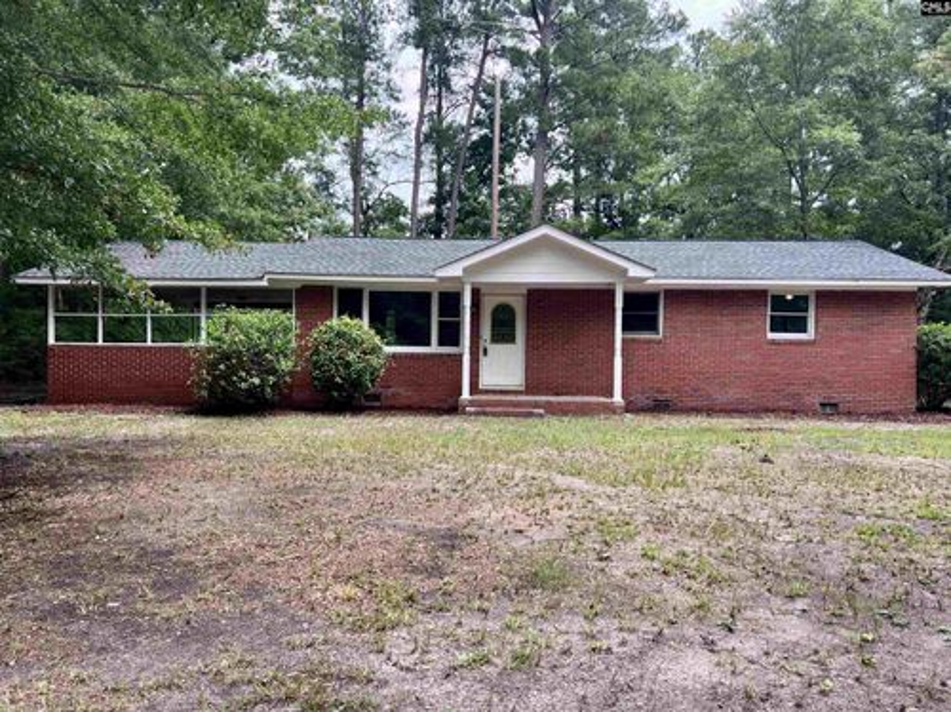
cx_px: 476
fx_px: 714
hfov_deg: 67.4
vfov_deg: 53.0
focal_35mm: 26
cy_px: 356
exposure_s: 1/991
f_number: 1.5
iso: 50
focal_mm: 5.7
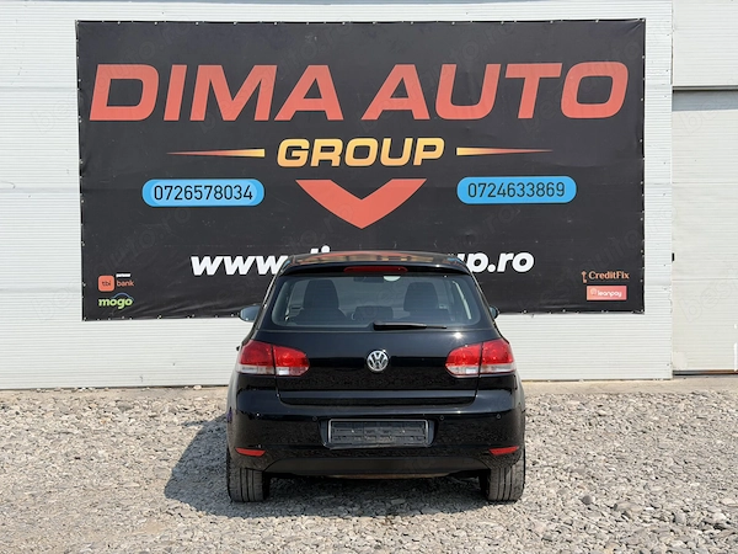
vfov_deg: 30.3
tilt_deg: -1.3
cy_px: 277
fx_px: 1023
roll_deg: +0.9
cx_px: 369
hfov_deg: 39.7
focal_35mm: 48
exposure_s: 1/5208
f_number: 1.78
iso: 64
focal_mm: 6.76
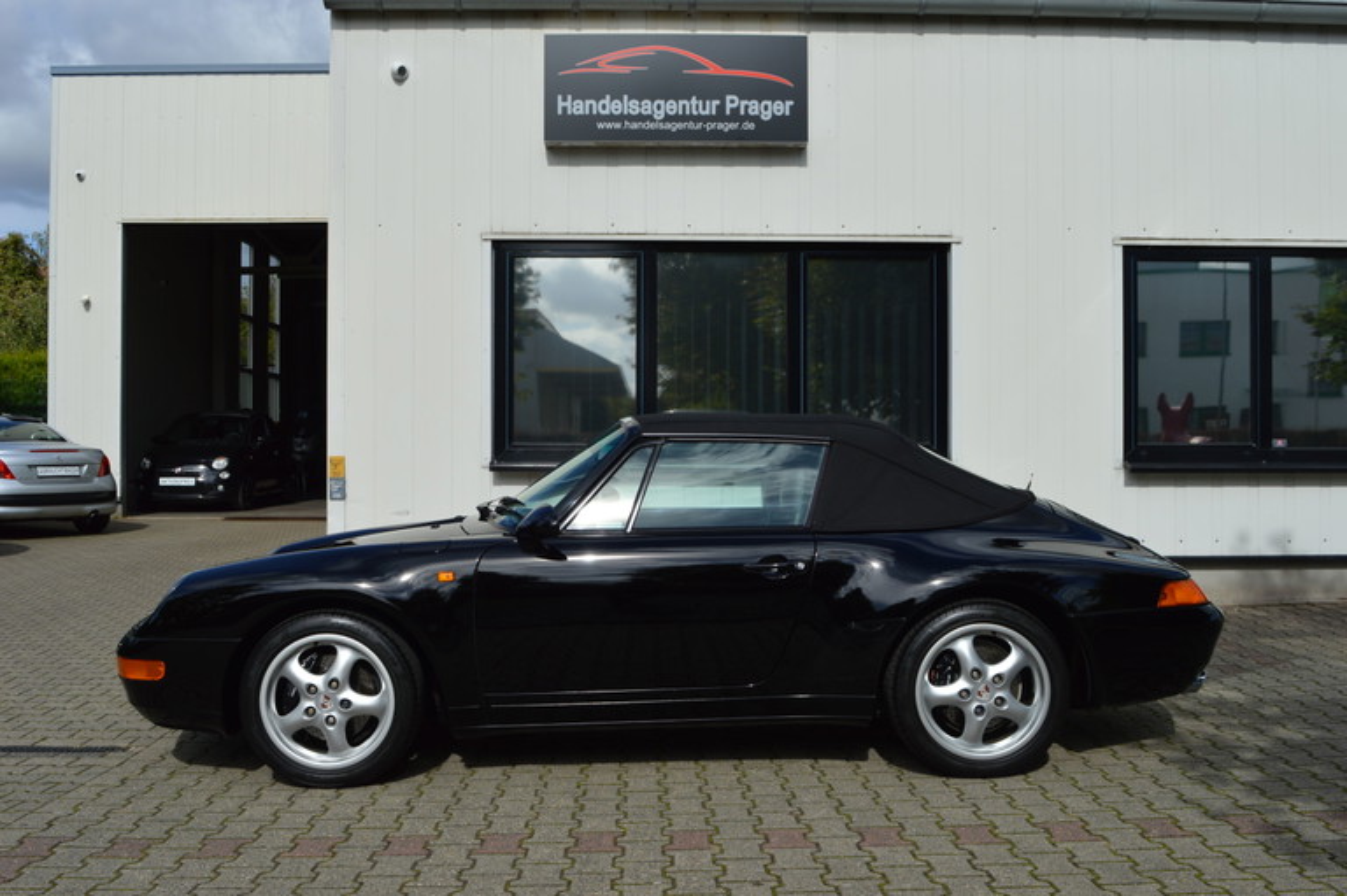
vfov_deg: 38.3
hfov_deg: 55.1
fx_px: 1290
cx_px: 674
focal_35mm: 34
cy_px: 448
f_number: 9
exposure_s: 1/400
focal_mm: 23
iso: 100
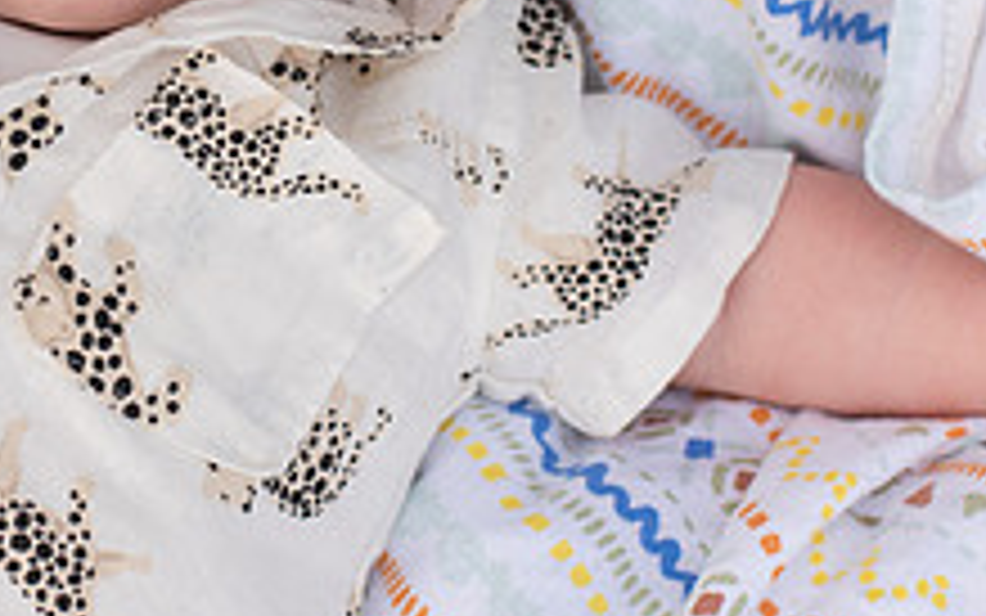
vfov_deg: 9.6
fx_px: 3629
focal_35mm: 135
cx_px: 0
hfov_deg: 15.2
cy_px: -29
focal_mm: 50
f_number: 4
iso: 125
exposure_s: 1/320
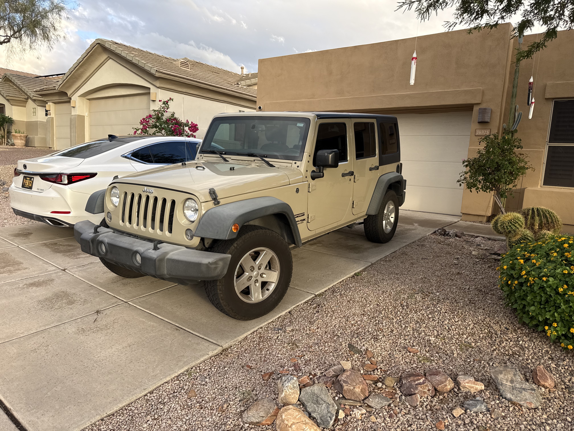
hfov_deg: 71.6
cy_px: 216
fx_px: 398
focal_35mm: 24
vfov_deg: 56.8
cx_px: 287
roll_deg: -4.0
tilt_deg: -7.9
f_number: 1.78
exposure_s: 1/813
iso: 80
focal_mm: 6.76
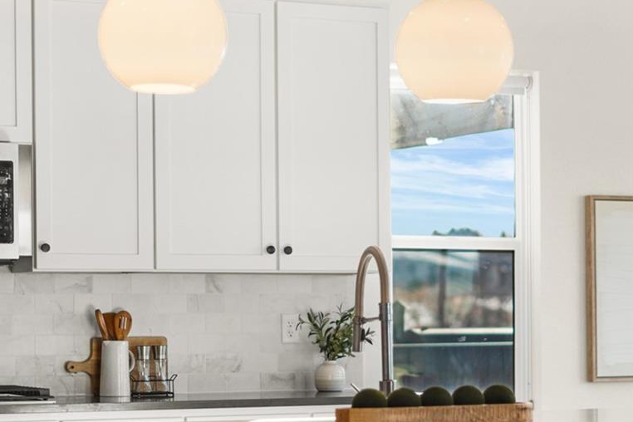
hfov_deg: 19.4
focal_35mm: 105
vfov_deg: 13.0
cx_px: 405
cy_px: 289
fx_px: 1846
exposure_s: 1/320
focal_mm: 50
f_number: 1.8
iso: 160
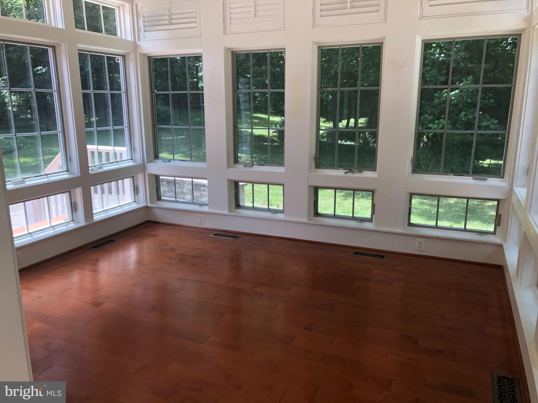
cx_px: 269
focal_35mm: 28
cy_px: 202
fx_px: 435
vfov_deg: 49.7
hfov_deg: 63.4
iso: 32
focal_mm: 3.99
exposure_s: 1/120
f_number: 1.8
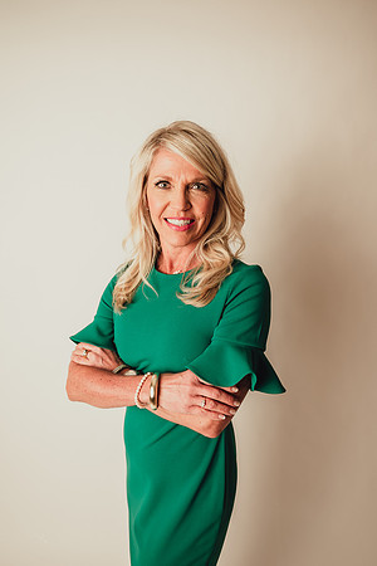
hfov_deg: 53.1
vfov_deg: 73.7
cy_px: 283
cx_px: 188
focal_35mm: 24
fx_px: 377
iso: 125
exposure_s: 1/160
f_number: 2.8
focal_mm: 24
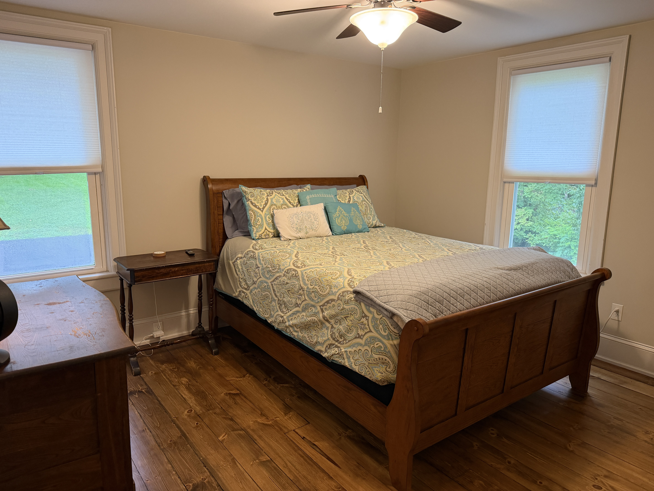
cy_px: 246
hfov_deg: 71.6
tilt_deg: -10.9
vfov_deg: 56.8
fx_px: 453
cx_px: 327
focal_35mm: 24
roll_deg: +0.3
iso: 250
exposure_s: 1/60
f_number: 1.78
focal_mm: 6.76
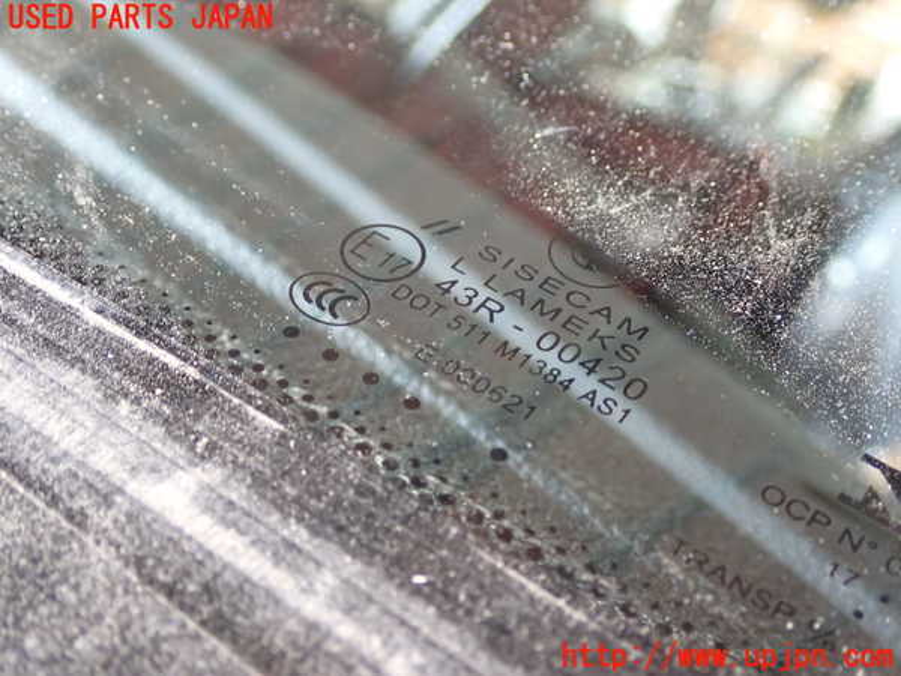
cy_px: 338
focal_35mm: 47
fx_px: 1223
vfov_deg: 30.9
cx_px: 450
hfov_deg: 40.4
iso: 500
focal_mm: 8.4
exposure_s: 1/50
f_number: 3.1
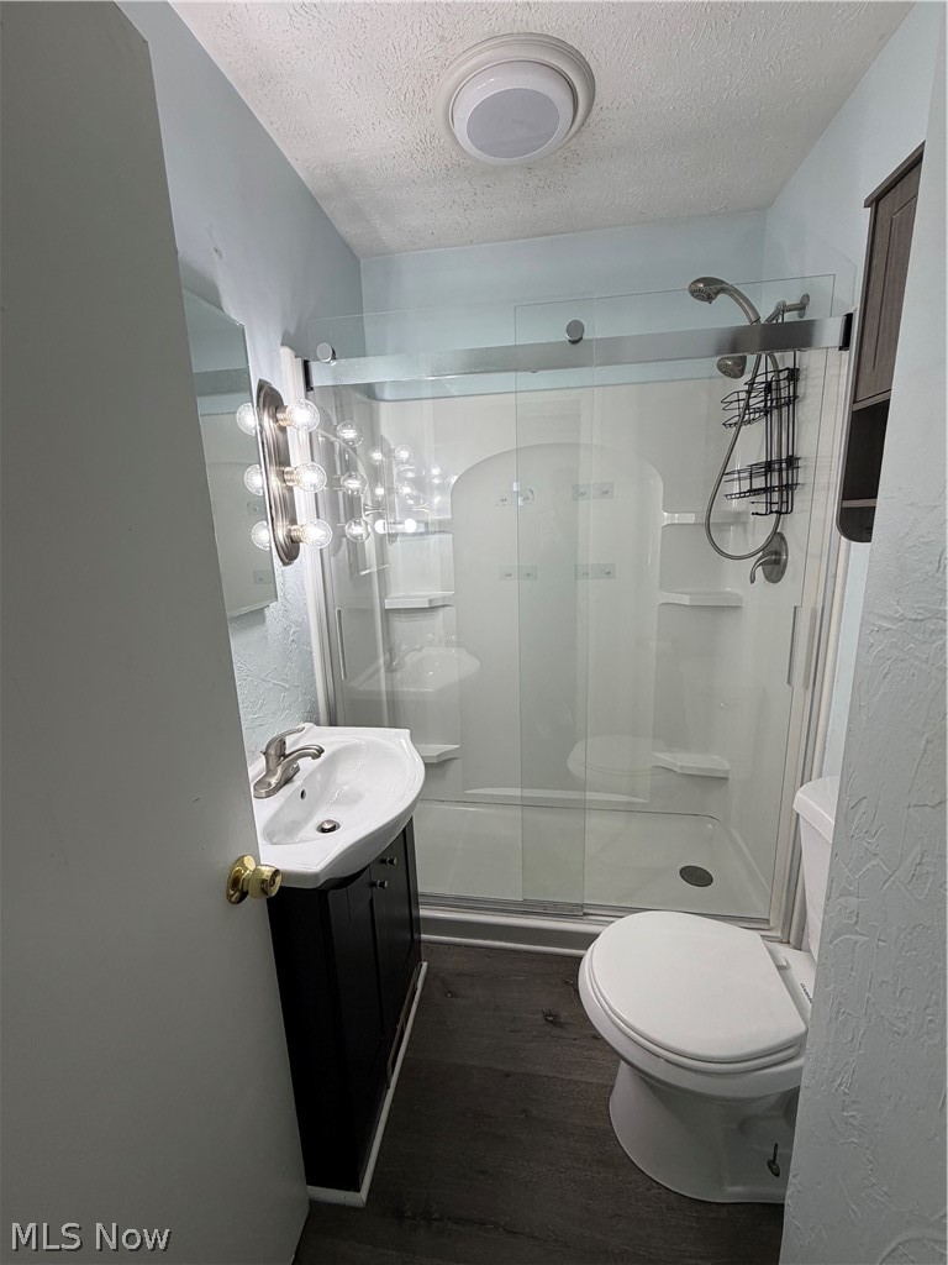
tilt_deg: -12.4
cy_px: 632
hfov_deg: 85.7
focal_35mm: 14
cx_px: 474
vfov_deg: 102.1
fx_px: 511
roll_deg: +1.9
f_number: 2.2
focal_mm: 2.22
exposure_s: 1/120
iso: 160
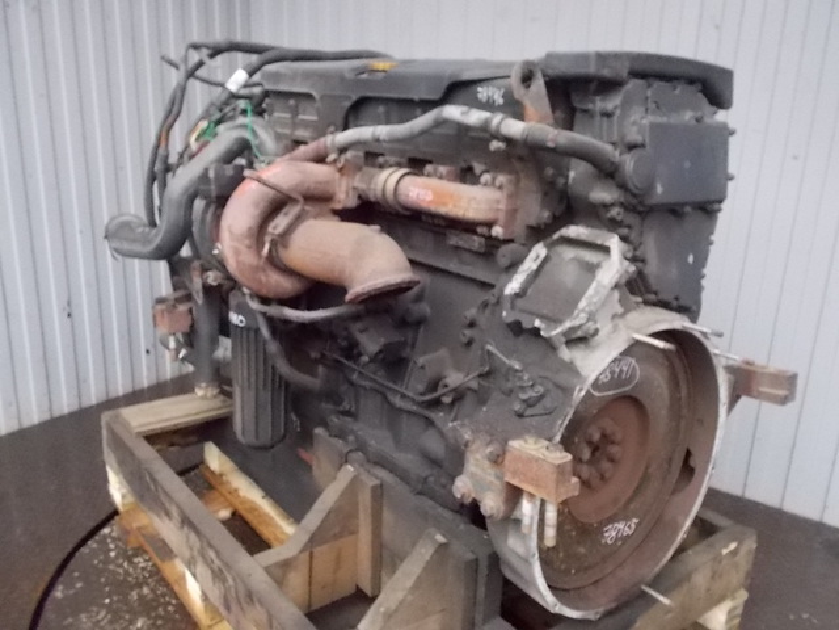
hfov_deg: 61.7
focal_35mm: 29
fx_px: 703
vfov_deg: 48.2
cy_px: 315
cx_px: 420
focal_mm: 4.1
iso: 500
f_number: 3.3
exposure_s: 1/125
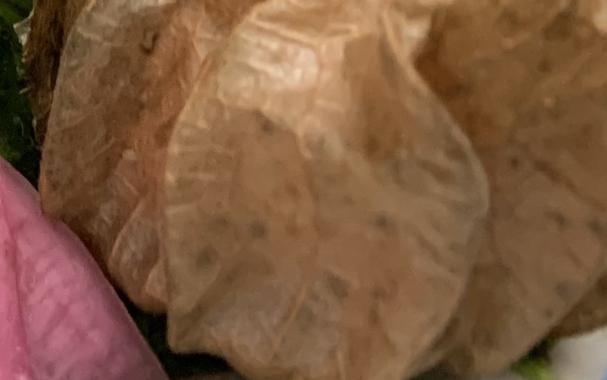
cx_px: -732
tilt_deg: -47.8
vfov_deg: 9.4
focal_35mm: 127
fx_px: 2101
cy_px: -476
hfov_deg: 13.3
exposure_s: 1/60
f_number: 1.8
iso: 125
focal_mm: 4.25
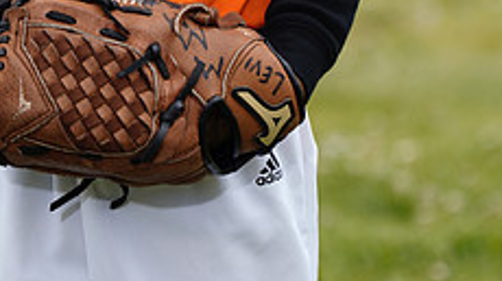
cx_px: 171
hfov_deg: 4.6
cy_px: -314
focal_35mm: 471
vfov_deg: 2.6
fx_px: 6265
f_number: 5.6
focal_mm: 178
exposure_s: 1/250
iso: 50
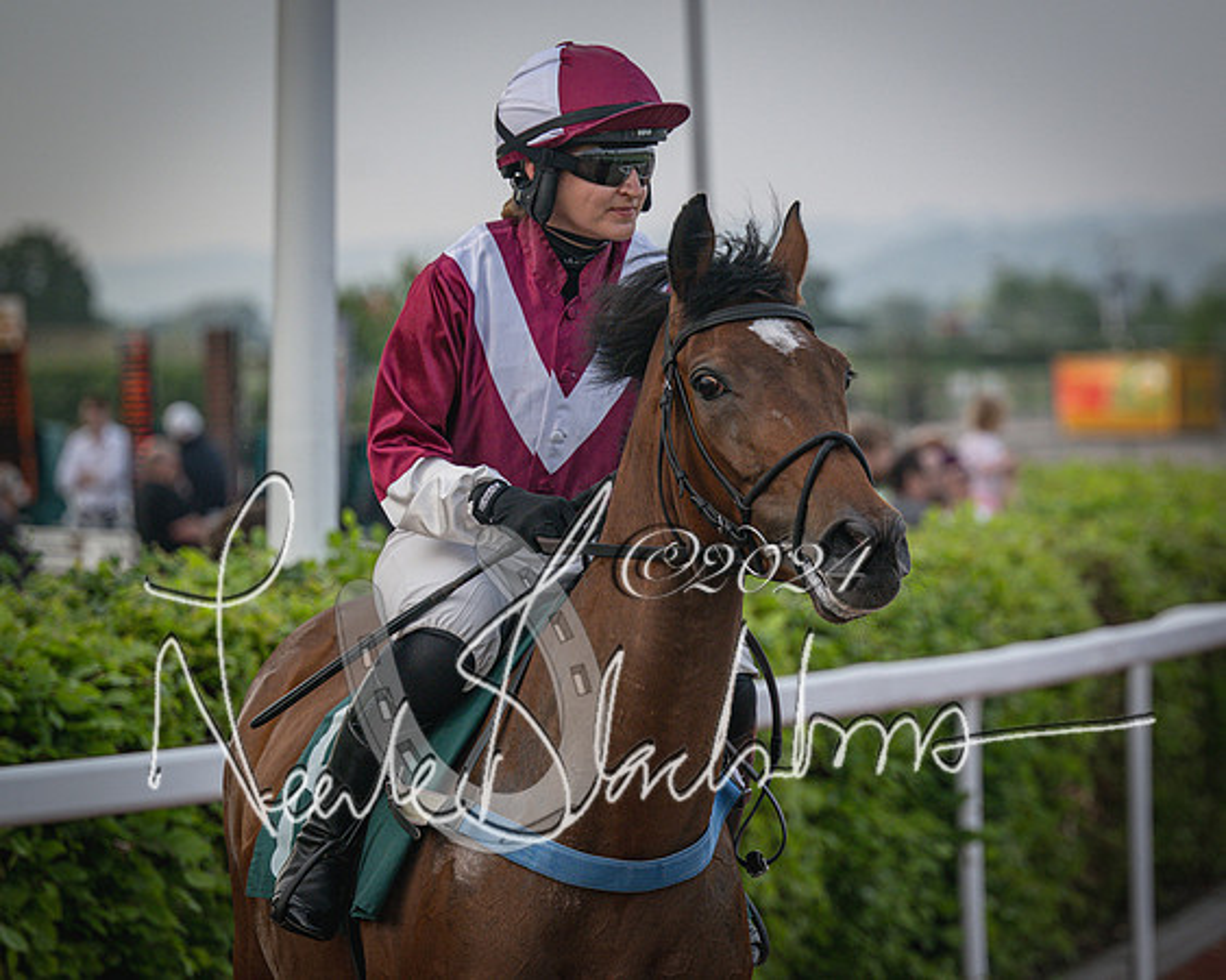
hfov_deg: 8.8
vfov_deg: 7.0
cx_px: 923
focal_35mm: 220
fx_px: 7983
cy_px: 410
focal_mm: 150
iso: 400
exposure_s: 1/1600
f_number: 4
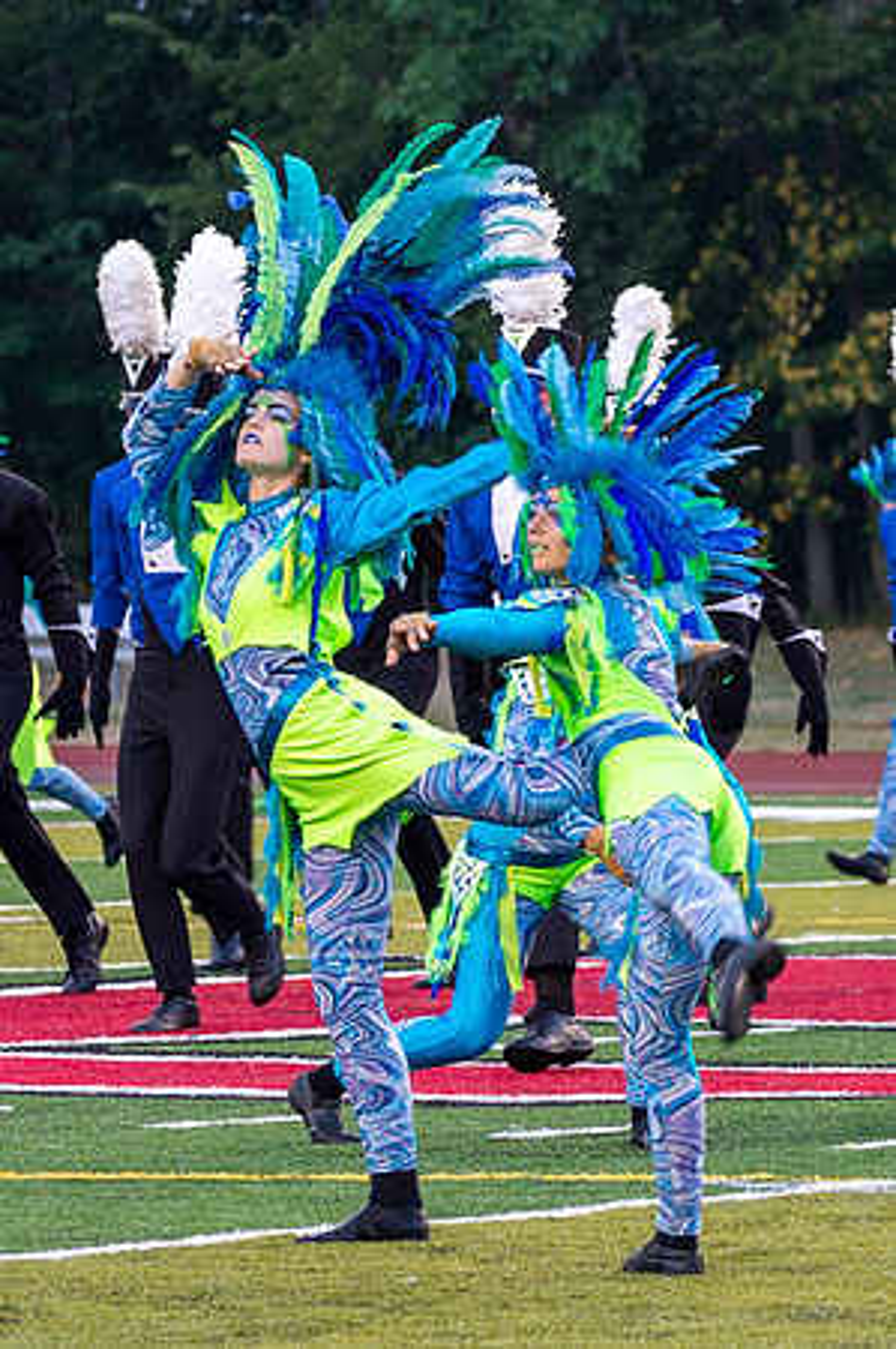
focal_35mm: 353
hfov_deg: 3.9
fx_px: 13214
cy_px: 584
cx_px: 531
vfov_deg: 5.8
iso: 720
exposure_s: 1/200
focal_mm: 125
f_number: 4.8
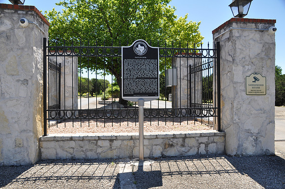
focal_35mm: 30
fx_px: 237
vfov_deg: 43.5
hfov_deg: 62.0
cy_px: 94
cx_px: 142
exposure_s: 1/200
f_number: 7.1
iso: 200
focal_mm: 20
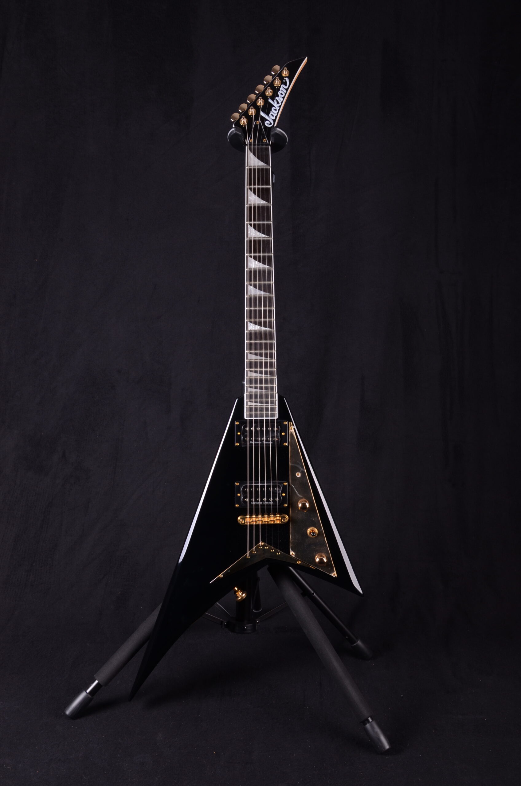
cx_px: 260
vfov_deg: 51.4
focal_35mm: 38
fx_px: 818
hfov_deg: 35.3
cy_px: 393
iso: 200
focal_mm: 25
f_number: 11
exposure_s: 1/200
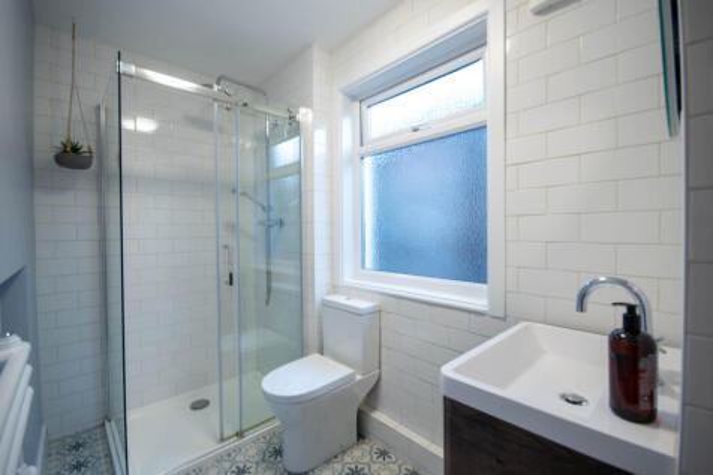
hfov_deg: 100.4
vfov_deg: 77.3
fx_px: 297
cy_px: 238
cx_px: 356
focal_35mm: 15
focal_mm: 10
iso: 250
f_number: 6.3
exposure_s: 1/6
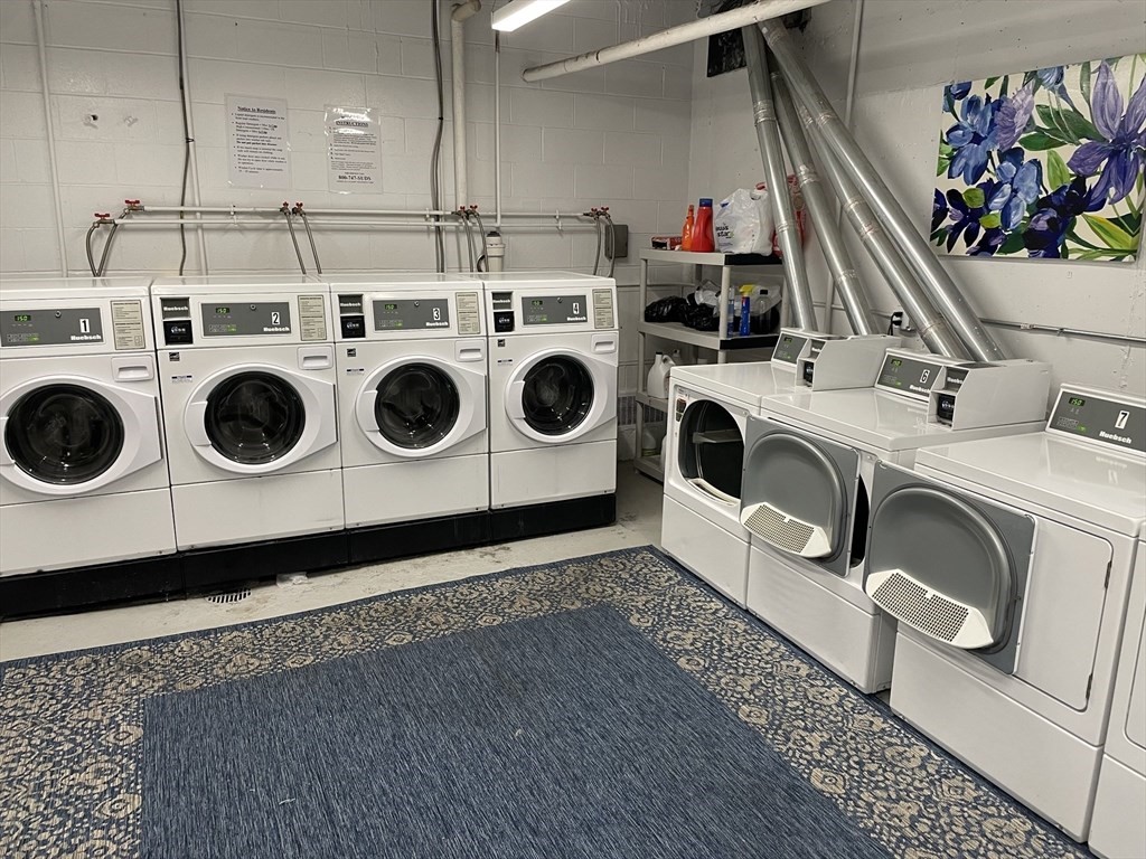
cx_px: 573
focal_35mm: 26
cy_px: 430
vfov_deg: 53.1
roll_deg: -0.7
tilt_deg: -13.7
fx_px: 861
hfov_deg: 67.3
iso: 100
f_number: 1.6
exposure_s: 1/75
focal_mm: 4.2
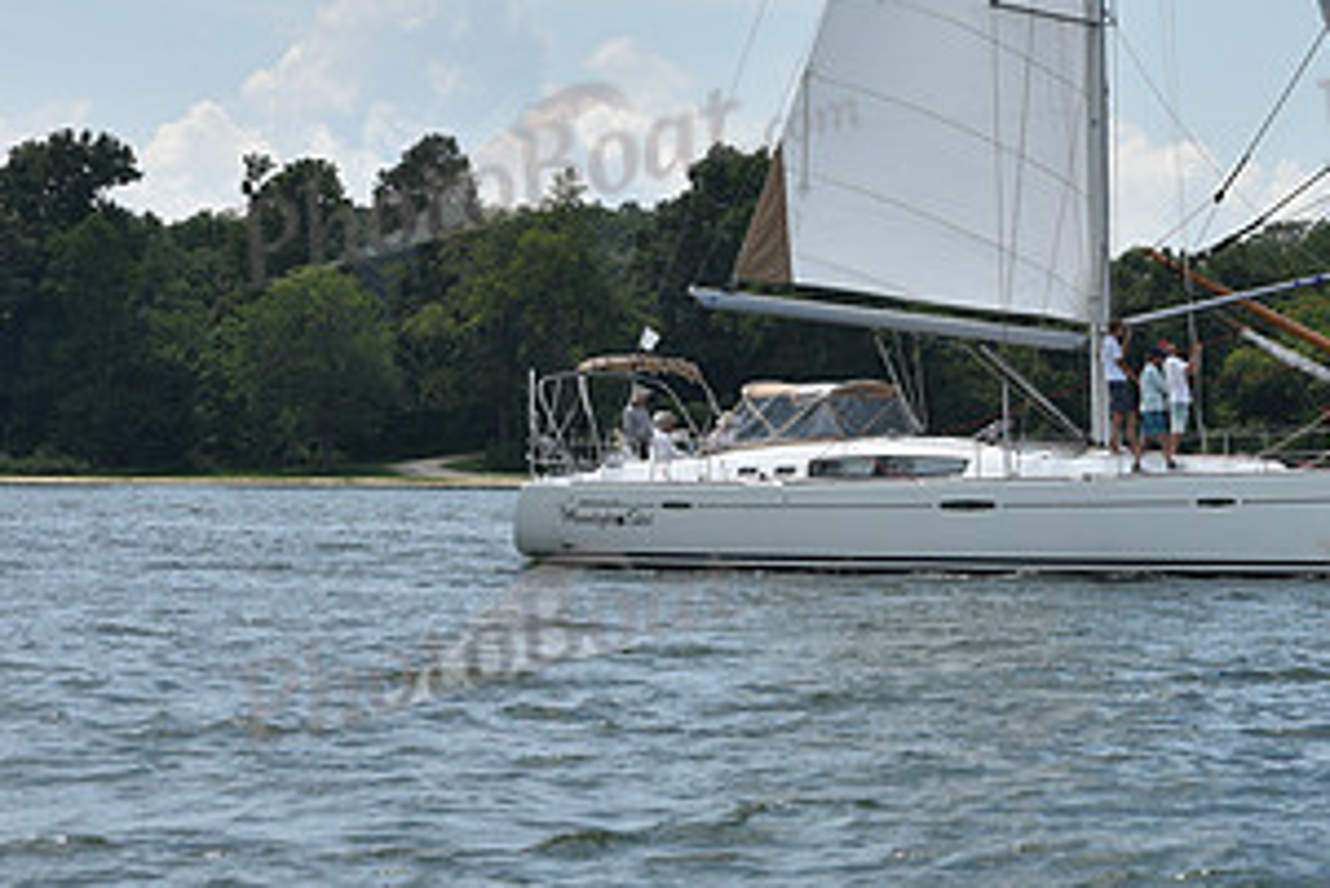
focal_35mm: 135
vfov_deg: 10.2
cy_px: 342
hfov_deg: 15.1
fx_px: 4990
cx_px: 1091
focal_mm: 70
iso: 320
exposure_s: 1/3200
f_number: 5
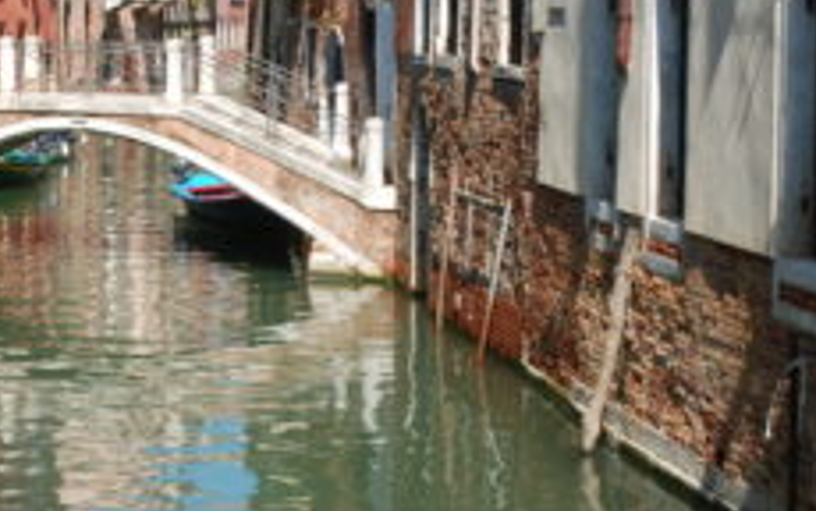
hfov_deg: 19.9
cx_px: 124
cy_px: 176
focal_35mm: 103
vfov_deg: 12.7
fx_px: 2294
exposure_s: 1/40
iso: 100
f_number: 16
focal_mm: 31
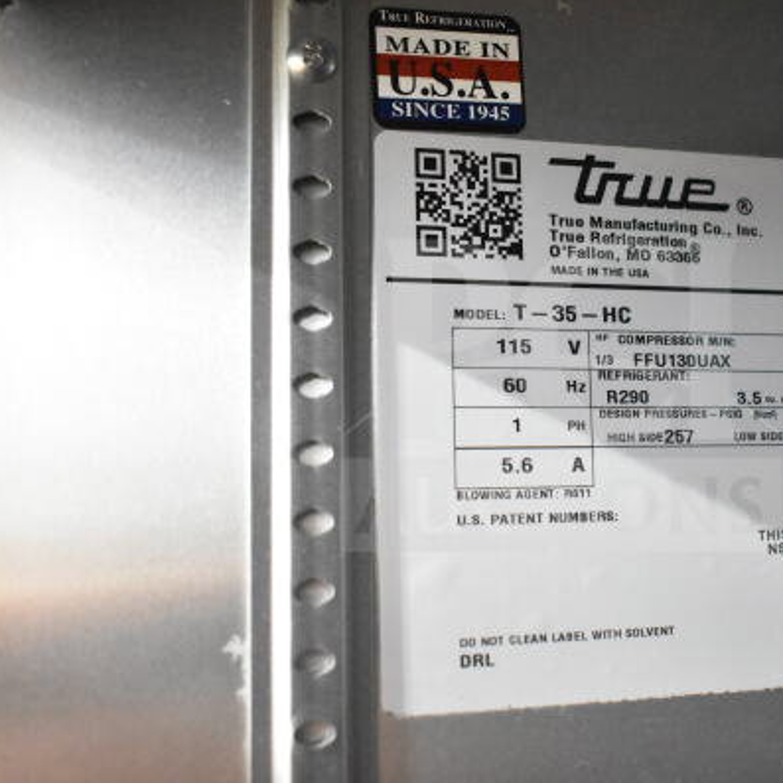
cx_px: 560
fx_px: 1203
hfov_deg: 35.5
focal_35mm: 47
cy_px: 395
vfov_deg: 36.1
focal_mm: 24
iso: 10000
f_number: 4
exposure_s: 1/40
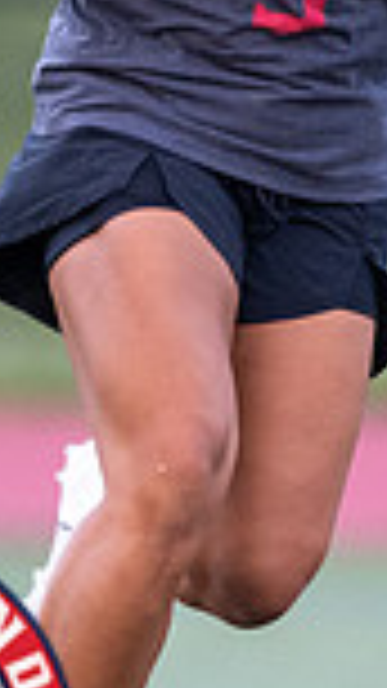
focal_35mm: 2230
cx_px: 264
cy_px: 122
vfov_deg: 1.0
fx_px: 40704
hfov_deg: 0.5
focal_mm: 400
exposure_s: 1/1250
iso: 2500
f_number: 2.8
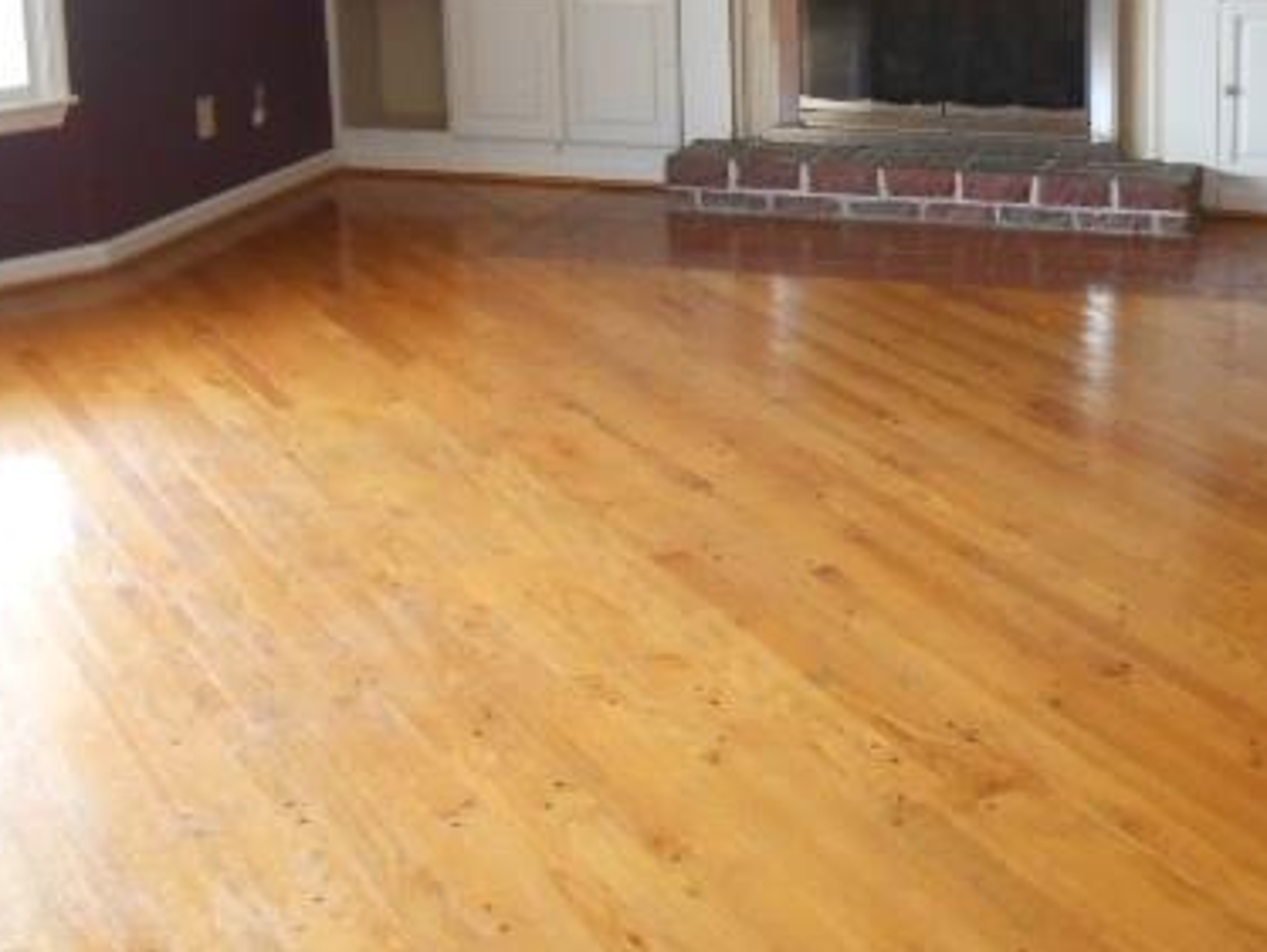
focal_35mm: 65
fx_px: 2381
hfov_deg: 29.4
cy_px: 203
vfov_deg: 22.3
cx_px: 925
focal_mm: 6.8
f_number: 4.2
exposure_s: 1/30
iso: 320
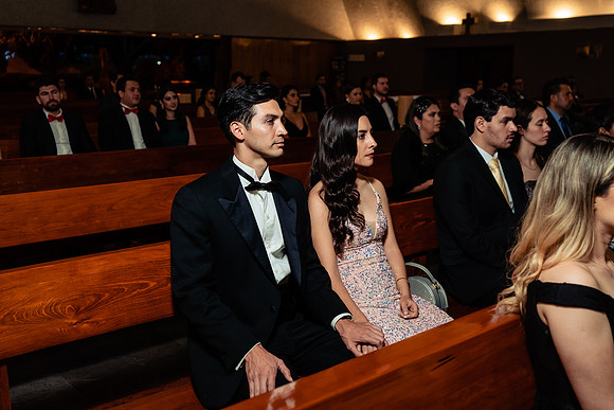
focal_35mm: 38
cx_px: 307
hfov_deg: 50.7
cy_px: 205
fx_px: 648
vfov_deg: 35.1
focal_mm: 38
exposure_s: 1/160
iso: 1250
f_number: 4
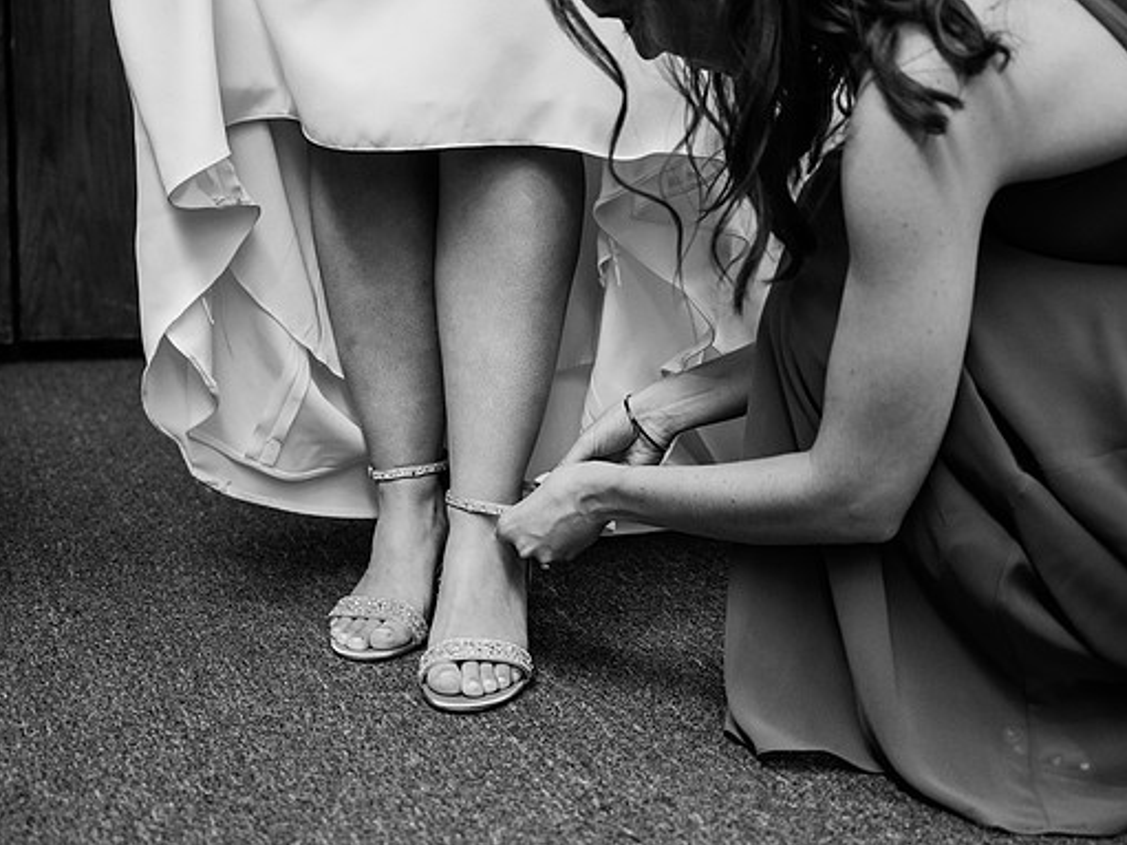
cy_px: 424
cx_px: 501
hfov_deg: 32.2
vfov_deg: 24.4
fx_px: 1953
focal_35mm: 60
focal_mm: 55
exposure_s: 1/250
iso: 1600
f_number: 4
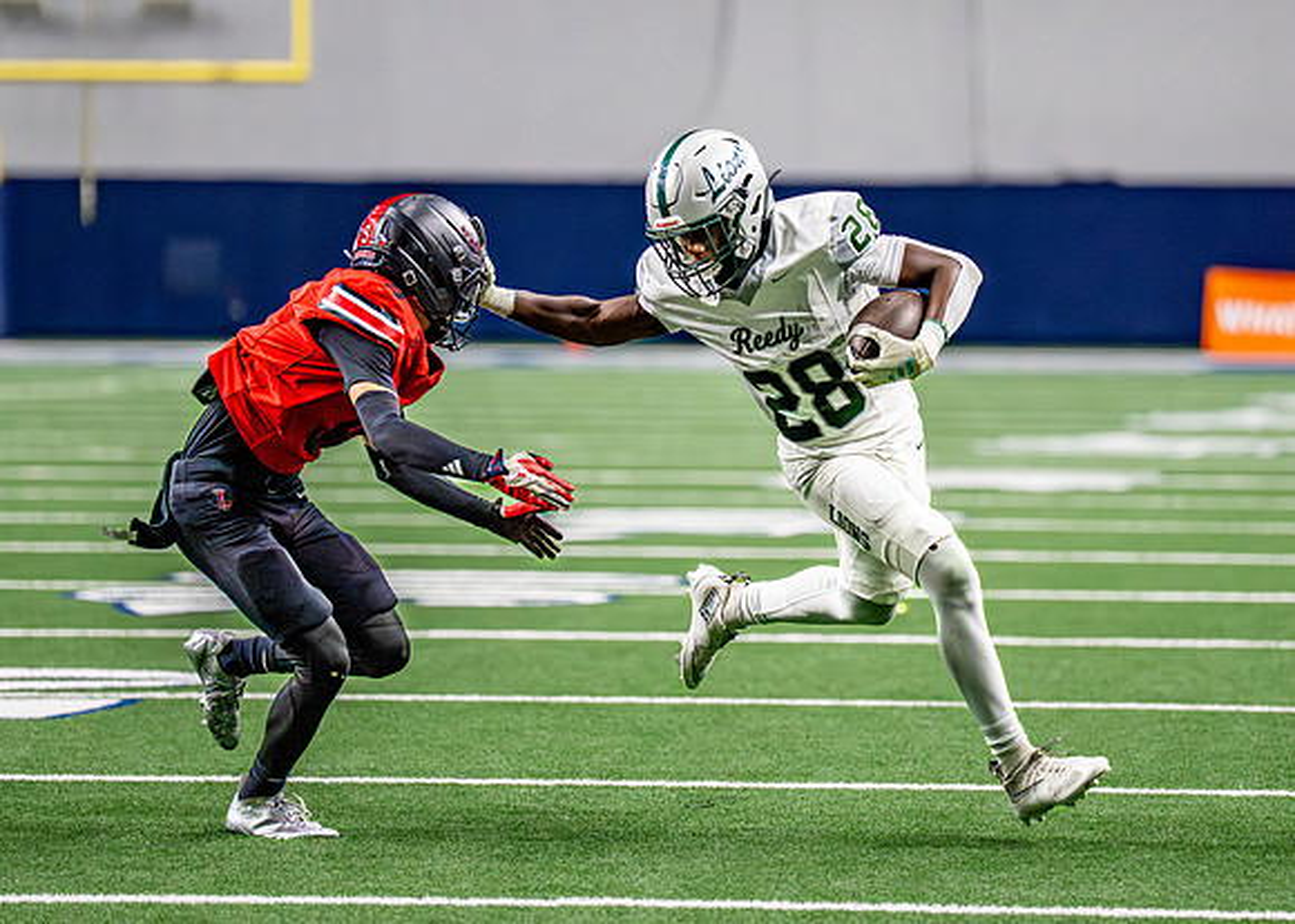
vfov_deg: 4.7
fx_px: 11226
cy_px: 409
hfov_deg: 6.6
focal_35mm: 305
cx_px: 718
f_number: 2.8
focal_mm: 185
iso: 5000
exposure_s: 1/2000
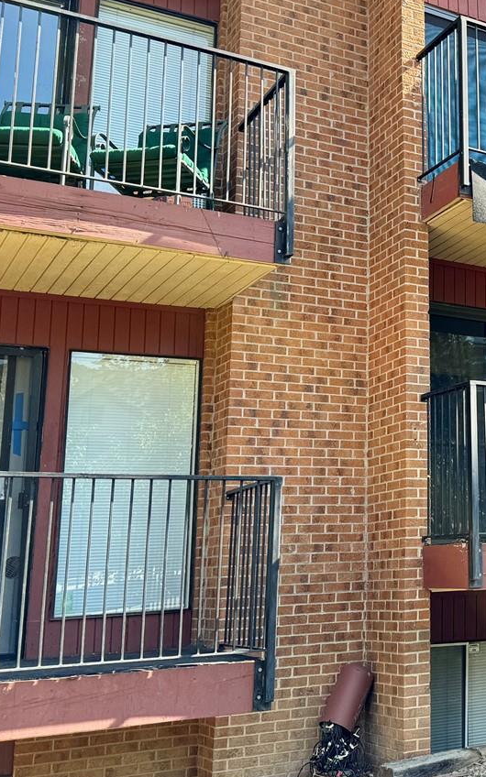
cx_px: 564
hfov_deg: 24.6
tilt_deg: +12.7
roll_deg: +2.2
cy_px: 322
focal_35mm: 48
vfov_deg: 41.7
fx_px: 1017
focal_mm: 6.76
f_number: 1.78
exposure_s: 1/417
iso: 80
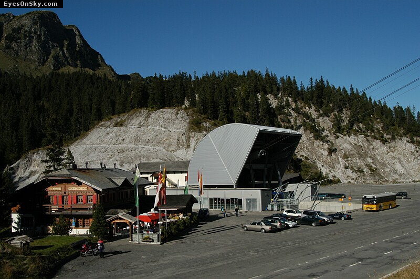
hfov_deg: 53.2
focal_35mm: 36
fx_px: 419
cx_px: 210
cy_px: 140
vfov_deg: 36.8
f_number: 11
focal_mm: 24
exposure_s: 1/500
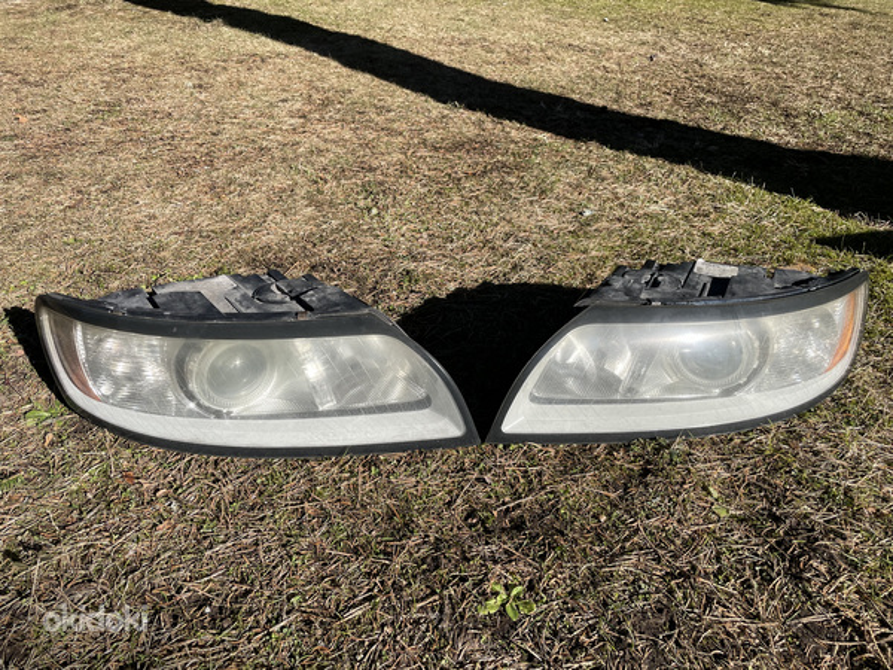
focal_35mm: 26
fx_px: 671
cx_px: 446
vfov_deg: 53.1
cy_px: 335
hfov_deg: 67.3
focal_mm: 4.2
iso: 32
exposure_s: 1/2257
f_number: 1.6
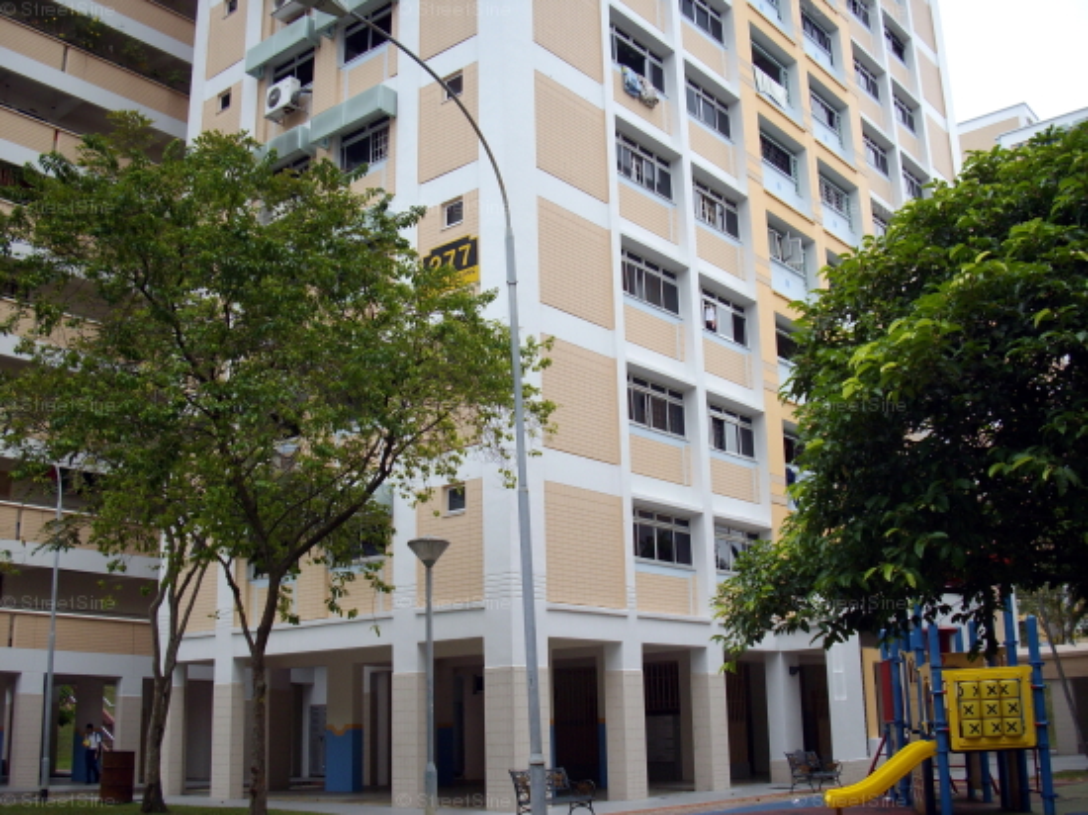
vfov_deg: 38.6
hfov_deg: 50.2
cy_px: 408
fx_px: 1162
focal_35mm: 37
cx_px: 544
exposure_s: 1/320
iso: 80
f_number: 2.8
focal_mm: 6.2
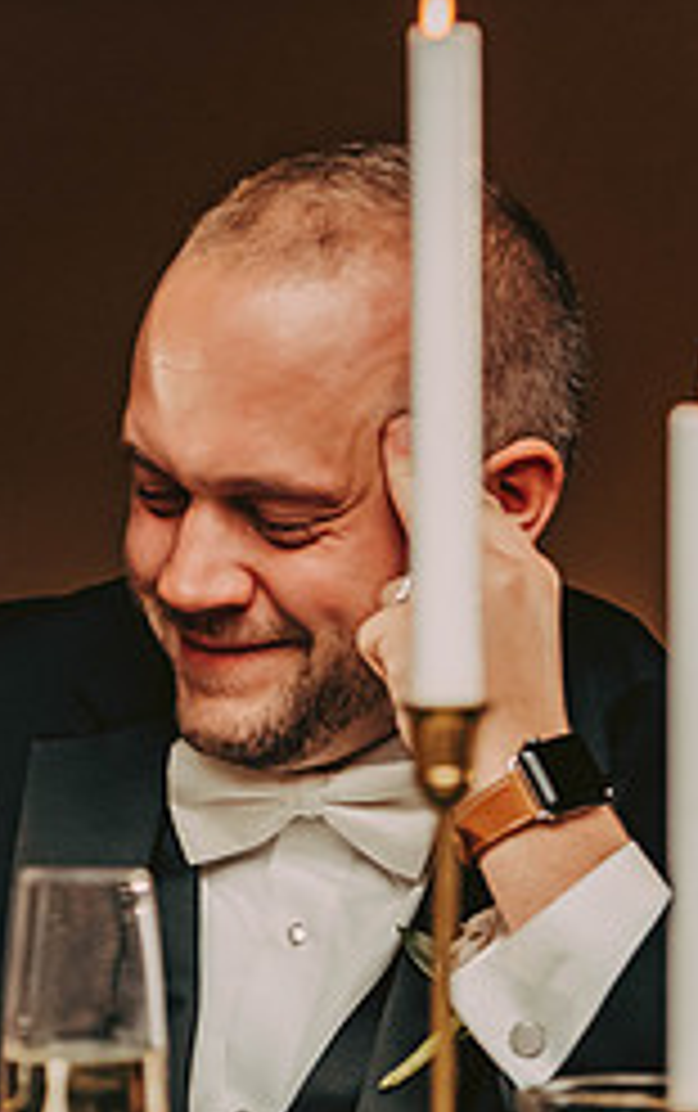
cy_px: 705
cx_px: -36
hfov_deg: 5.2
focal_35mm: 251
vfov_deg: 8.3
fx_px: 7617
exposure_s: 1/200
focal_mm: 105
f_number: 3.2
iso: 1600
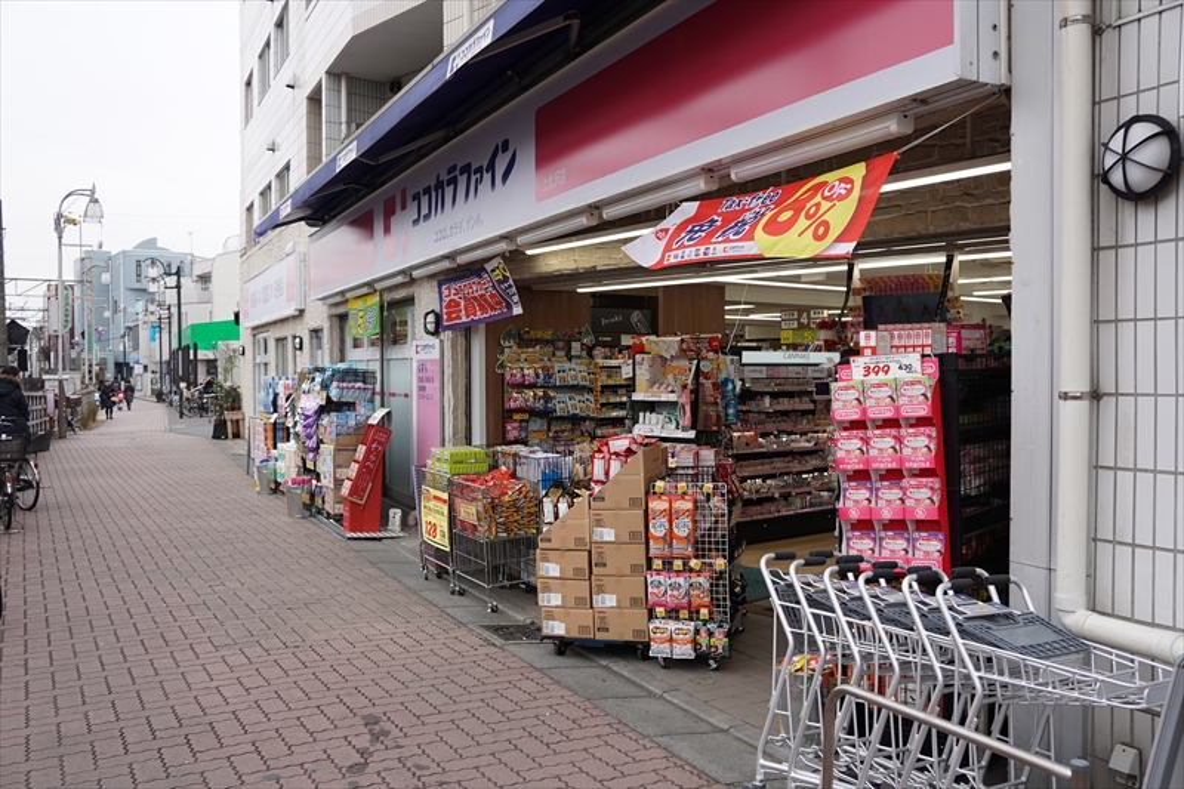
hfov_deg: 57.2
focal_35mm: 33
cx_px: 592
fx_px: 1085
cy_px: 394
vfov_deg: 40.0
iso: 100
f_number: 4.5
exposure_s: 1/160
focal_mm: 22
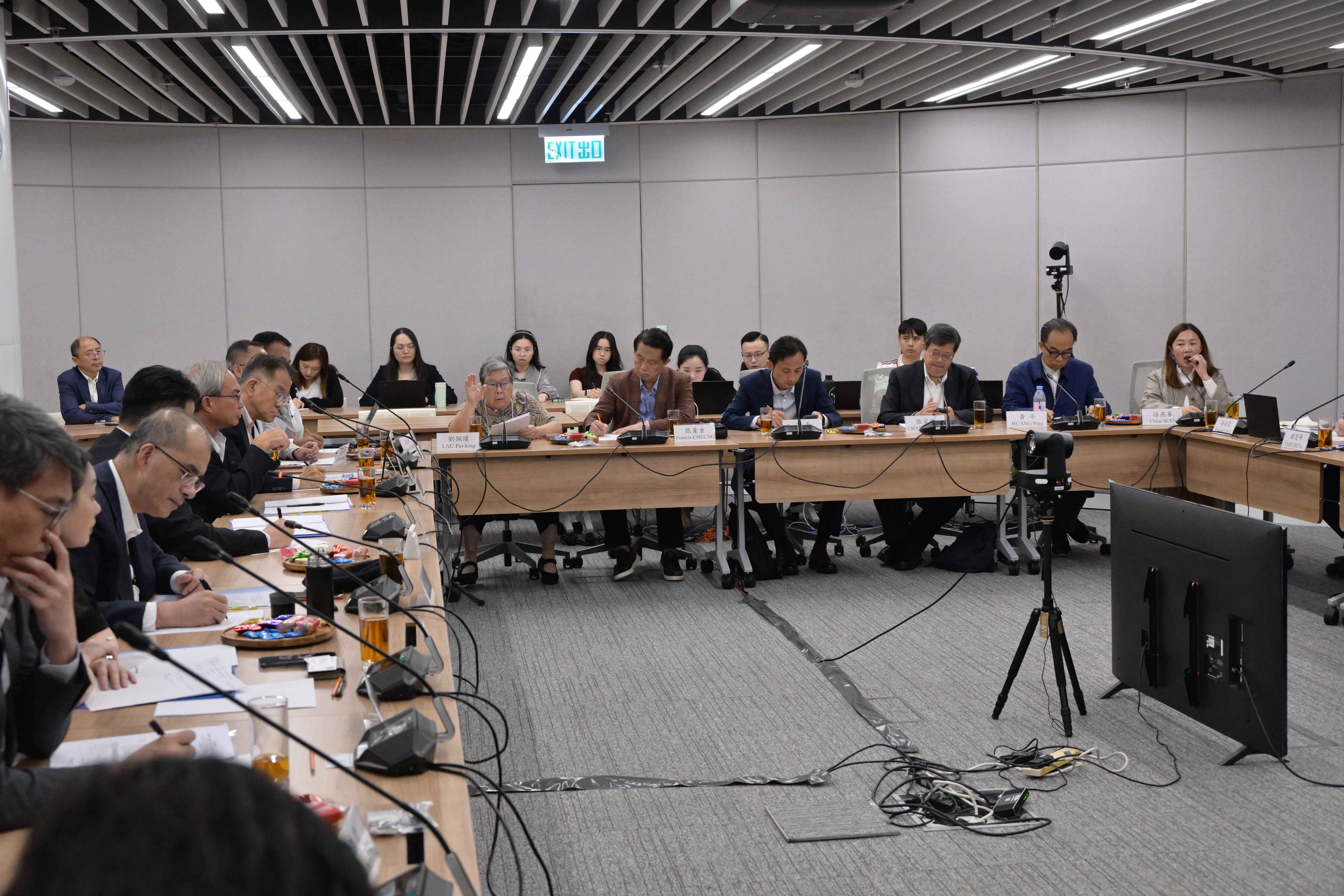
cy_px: 448
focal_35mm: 46
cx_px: 672
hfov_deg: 42.7
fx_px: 1717
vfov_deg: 29.2
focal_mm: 46
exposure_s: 1/125
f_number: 6.3
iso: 4000
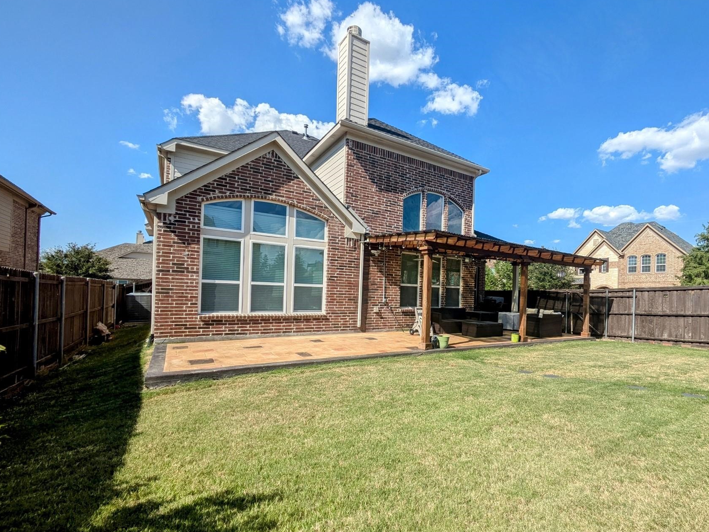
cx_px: 411
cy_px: 291
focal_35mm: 17
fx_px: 348
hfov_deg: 90.3
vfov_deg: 74.6
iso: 43
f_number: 2.2
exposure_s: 1/1631
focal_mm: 1.83
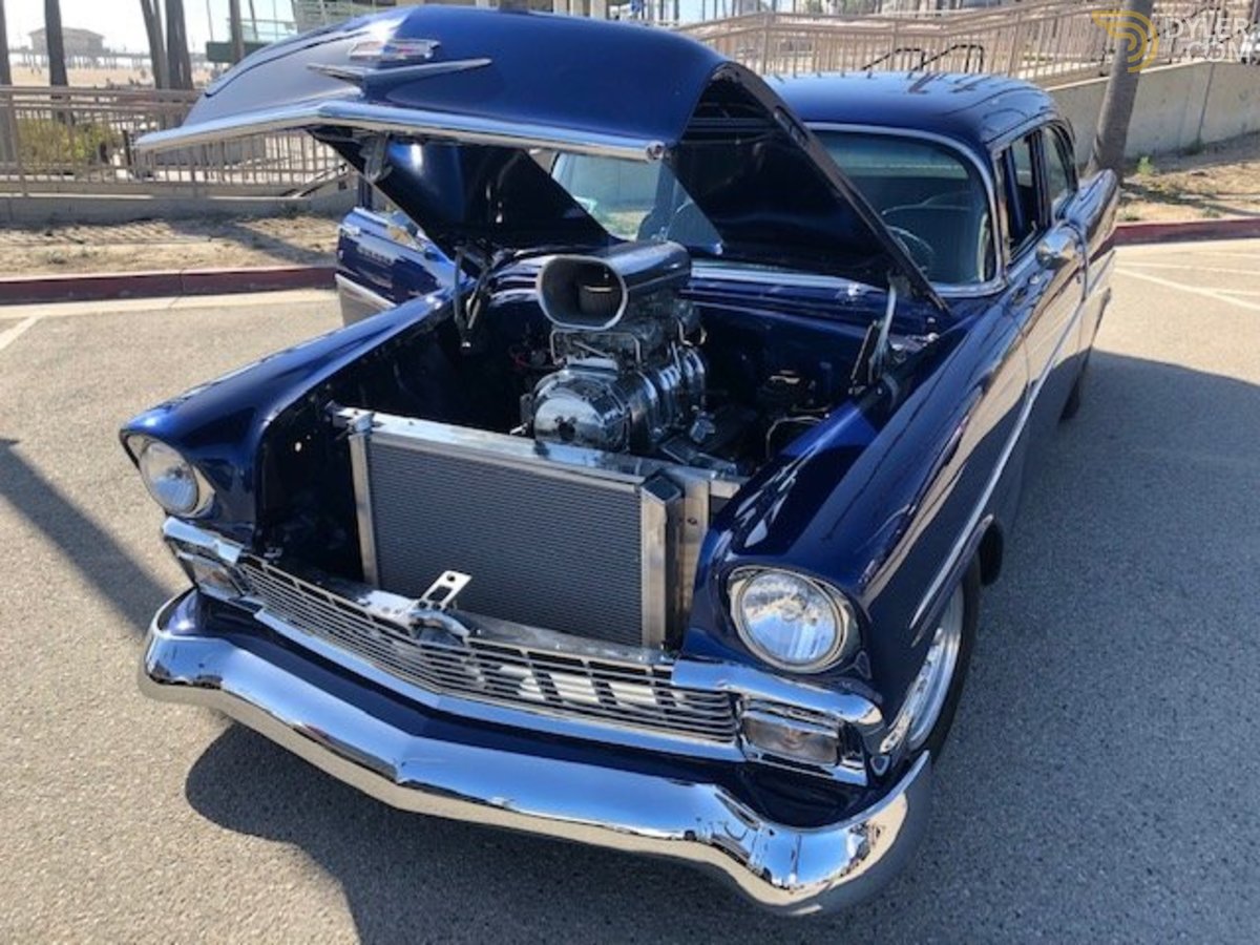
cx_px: 630
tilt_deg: -20.8
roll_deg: -1.3
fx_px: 1019
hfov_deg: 63.4
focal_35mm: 28
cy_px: 472
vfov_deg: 49.7
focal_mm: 4
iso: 20
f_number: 1.8
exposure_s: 1/458
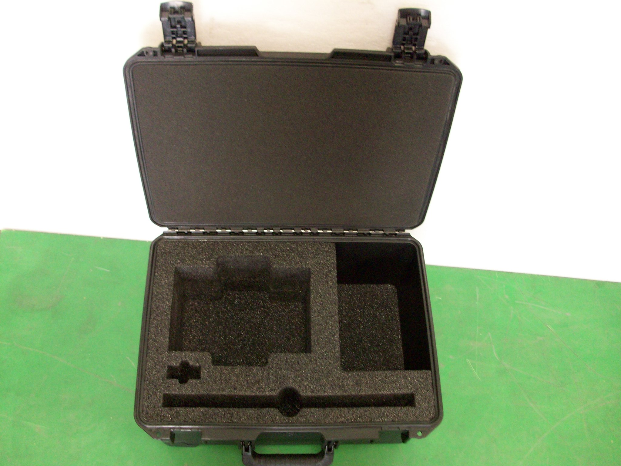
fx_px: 610
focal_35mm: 34
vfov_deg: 41.8
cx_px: 310
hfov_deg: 54.0
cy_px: 233
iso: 160
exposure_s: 1/15
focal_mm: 5.7
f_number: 2.8
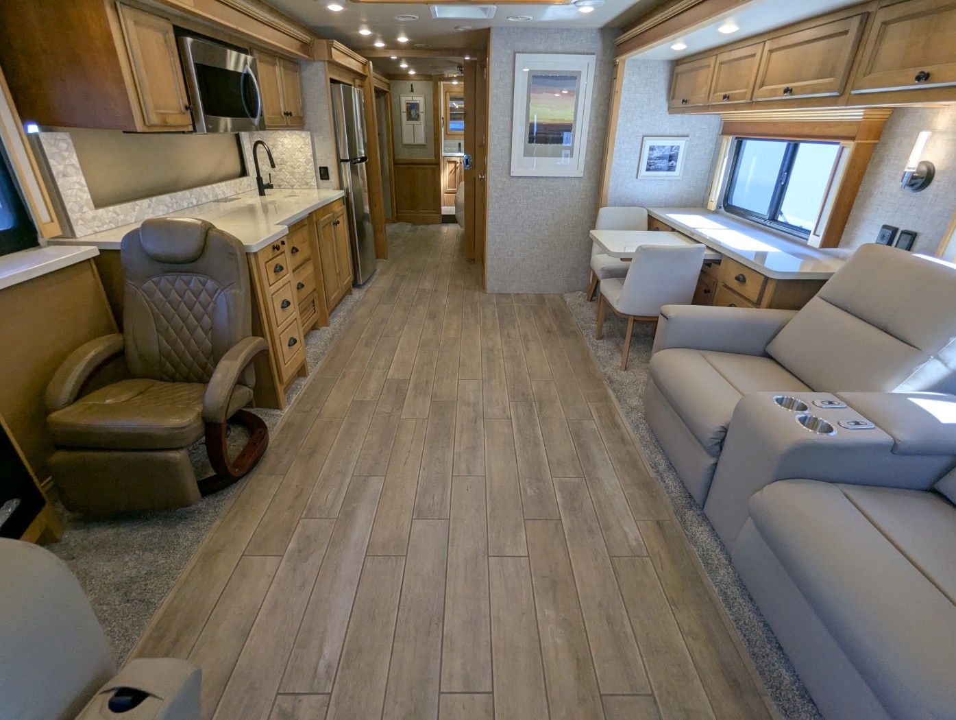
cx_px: 478
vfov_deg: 78.2
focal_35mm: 16
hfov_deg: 94.4
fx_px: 442
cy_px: 360
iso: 173
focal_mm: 2.35
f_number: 2.2
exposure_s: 1/120
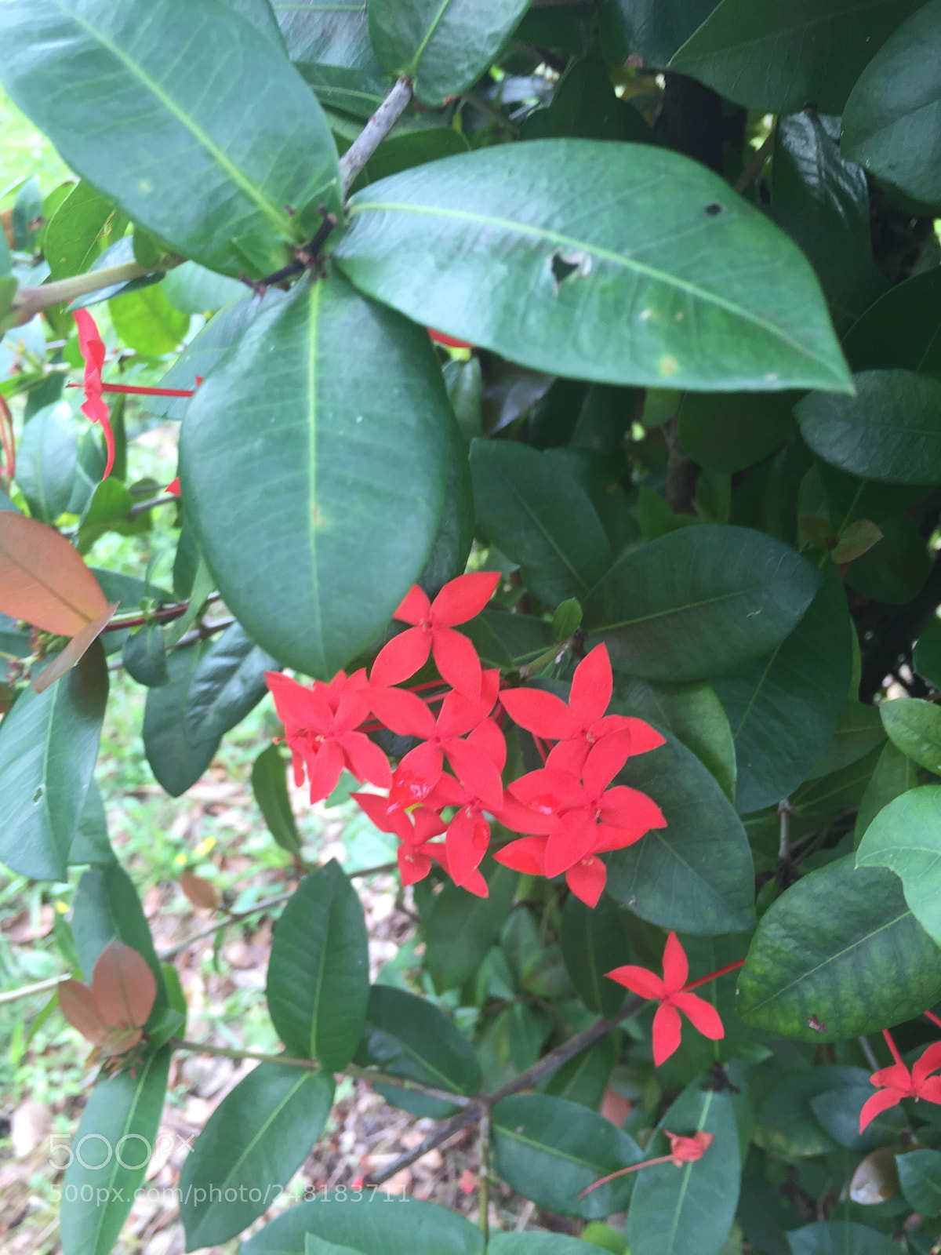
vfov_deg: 61.7
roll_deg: -0.8
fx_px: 1051
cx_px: 470
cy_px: 628
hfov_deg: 48.2
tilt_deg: -41.3
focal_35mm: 29
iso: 32
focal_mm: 4.15
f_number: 2.2
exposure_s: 1/60
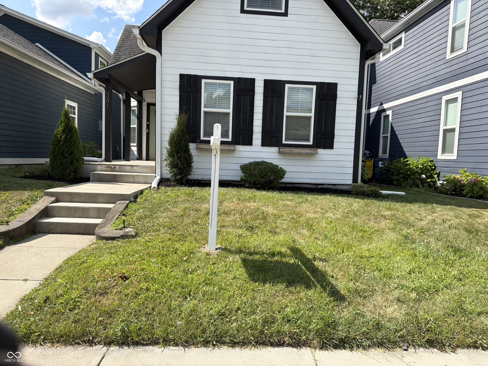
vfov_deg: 56.8
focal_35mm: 24
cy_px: 183
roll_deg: -2.3
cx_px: 244
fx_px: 338
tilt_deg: -4.5
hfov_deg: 71.6
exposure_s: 1/3145
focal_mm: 6.76
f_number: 1.78
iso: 80
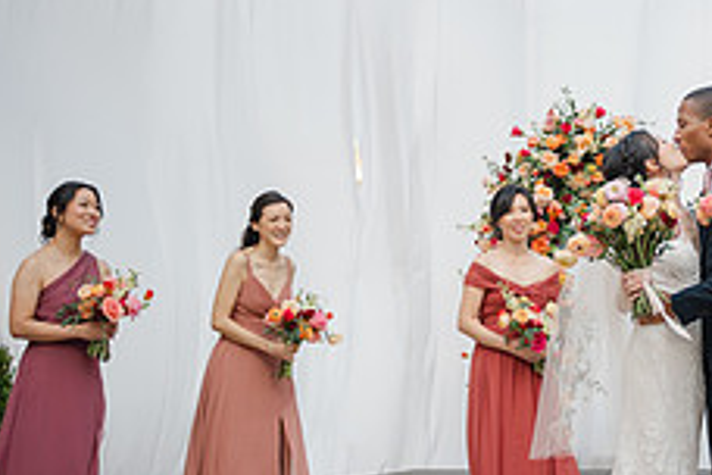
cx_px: 693
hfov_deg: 26.1
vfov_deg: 18.4
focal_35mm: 74
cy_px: 188
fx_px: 1463
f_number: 2.8
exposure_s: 1/400
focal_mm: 28
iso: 100
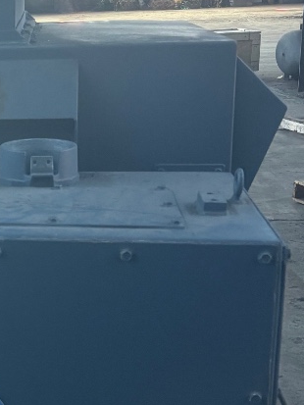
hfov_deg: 16.4
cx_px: -121
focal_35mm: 84
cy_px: 224
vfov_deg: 23.3
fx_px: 983
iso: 200
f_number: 1.6
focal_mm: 5.96
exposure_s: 1/60
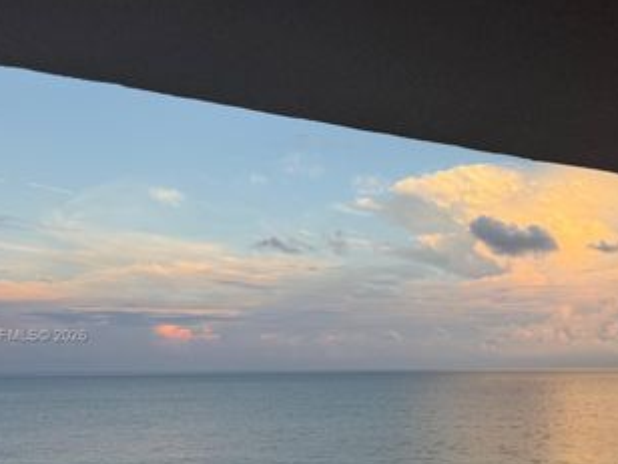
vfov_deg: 36.1
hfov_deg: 47.3
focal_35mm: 39
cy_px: 336
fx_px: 696
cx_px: 393
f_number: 1.78
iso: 80
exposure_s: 1/563
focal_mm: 6.76
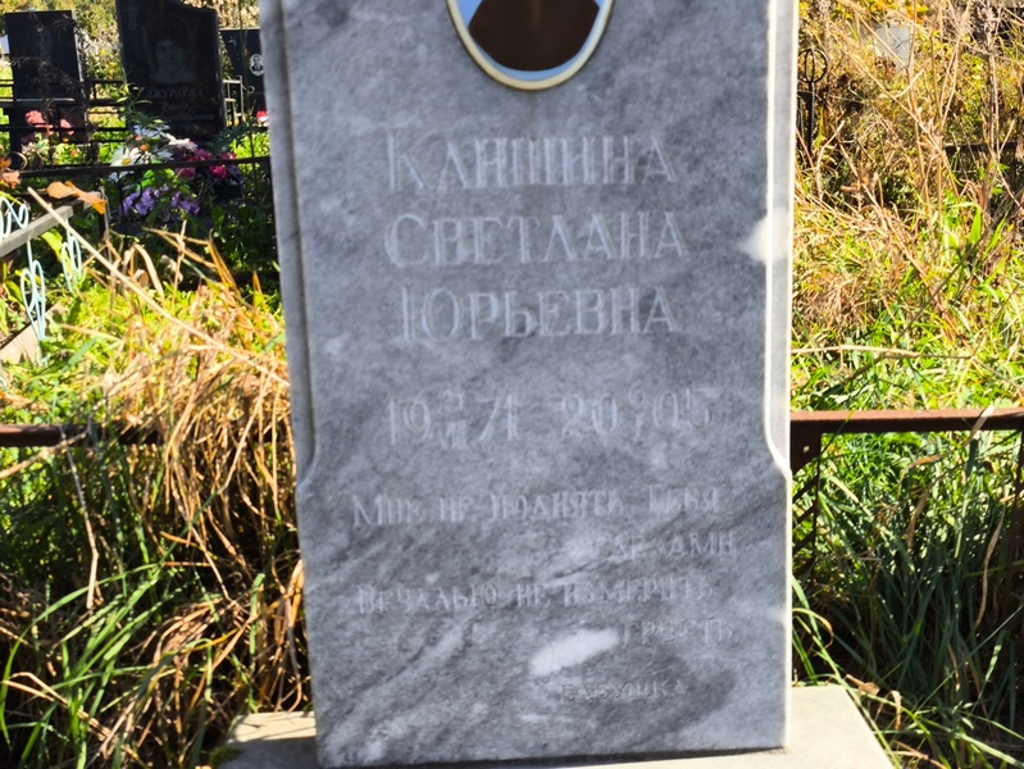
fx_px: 1480
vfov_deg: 29.1
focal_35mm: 50
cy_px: 384
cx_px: 512
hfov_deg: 38.2
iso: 50
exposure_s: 1/427
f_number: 1.7
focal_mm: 4.71
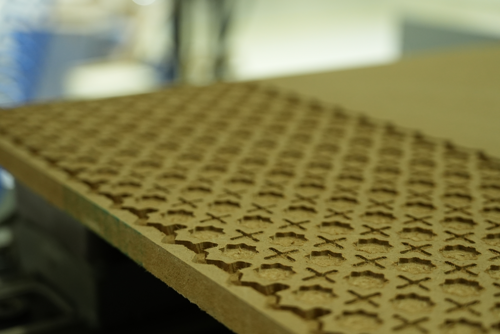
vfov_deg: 20.3
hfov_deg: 30.1
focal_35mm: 67
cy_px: 167
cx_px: 250
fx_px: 931
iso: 2500
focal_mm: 67
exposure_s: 1/100
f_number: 4
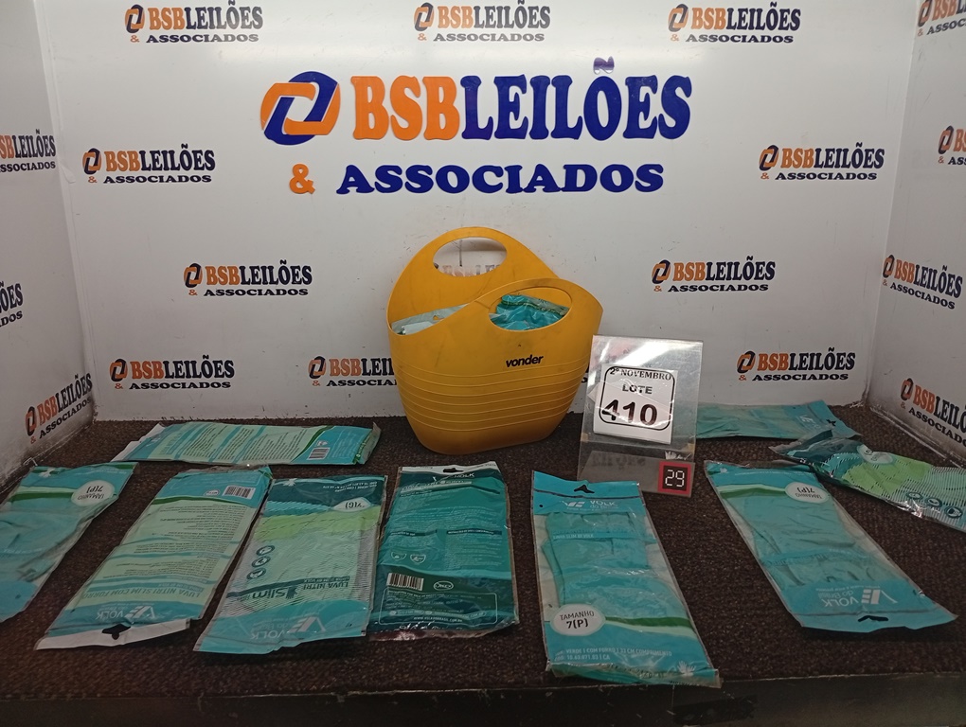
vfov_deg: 51.5
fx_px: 755
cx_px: 483
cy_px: 364
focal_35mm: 27
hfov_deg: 65.2
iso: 182
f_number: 1.8
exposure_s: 1/40
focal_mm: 3.98
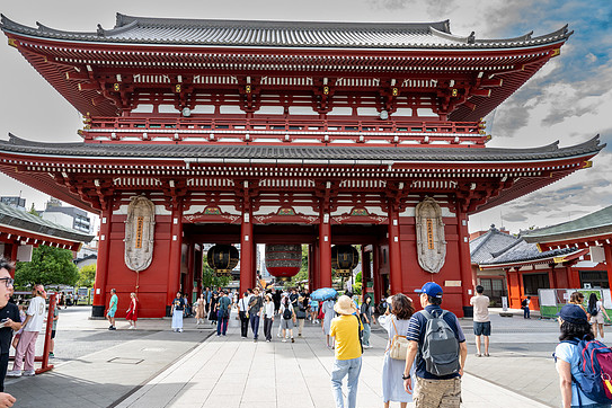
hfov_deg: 69.3
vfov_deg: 49.5
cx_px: 286
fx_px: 442
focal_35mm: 26
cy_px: 197
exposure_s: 1/320
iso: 900
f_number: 8
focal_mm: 24
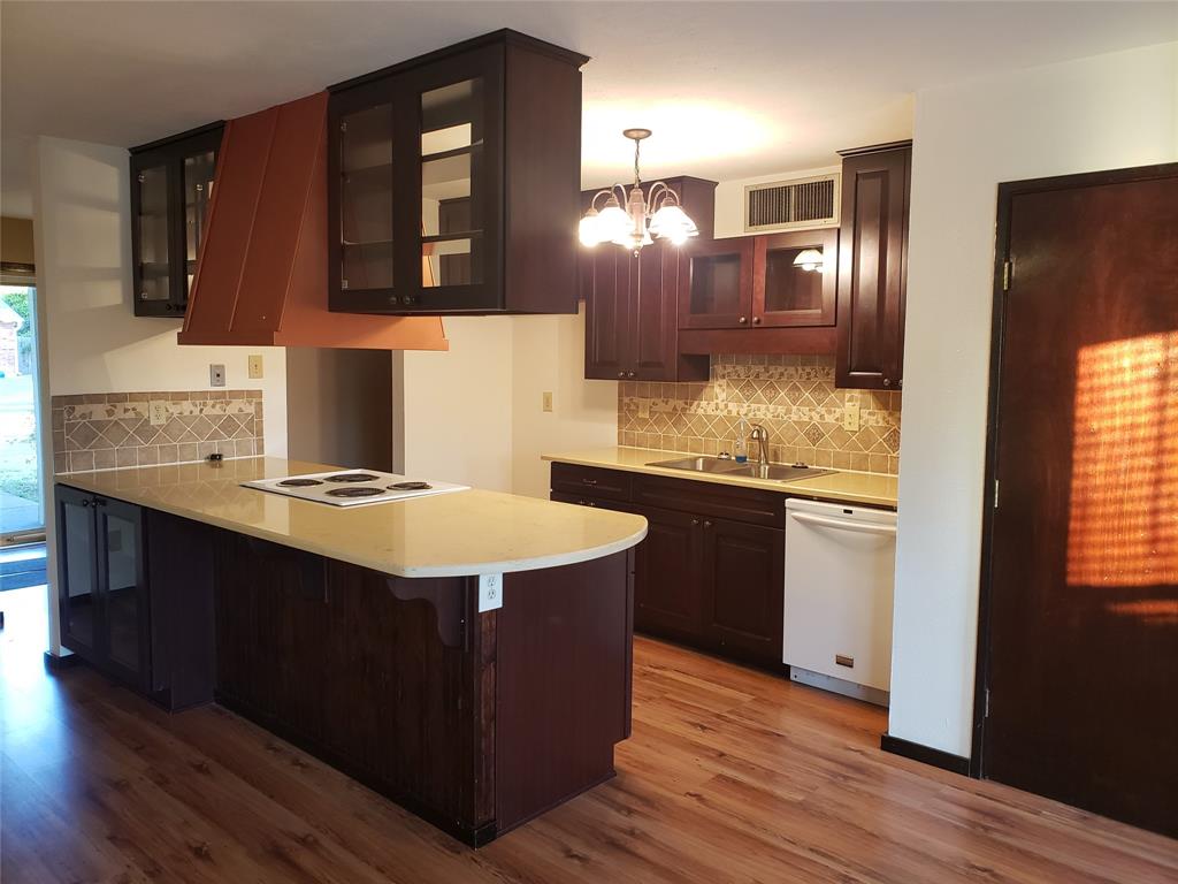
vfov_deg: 53.1
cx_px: 589
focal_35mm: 26
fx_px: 885
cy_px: 442
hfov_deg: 67.3
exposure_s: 1/40
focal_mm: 4.3
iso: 320
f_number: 2.4
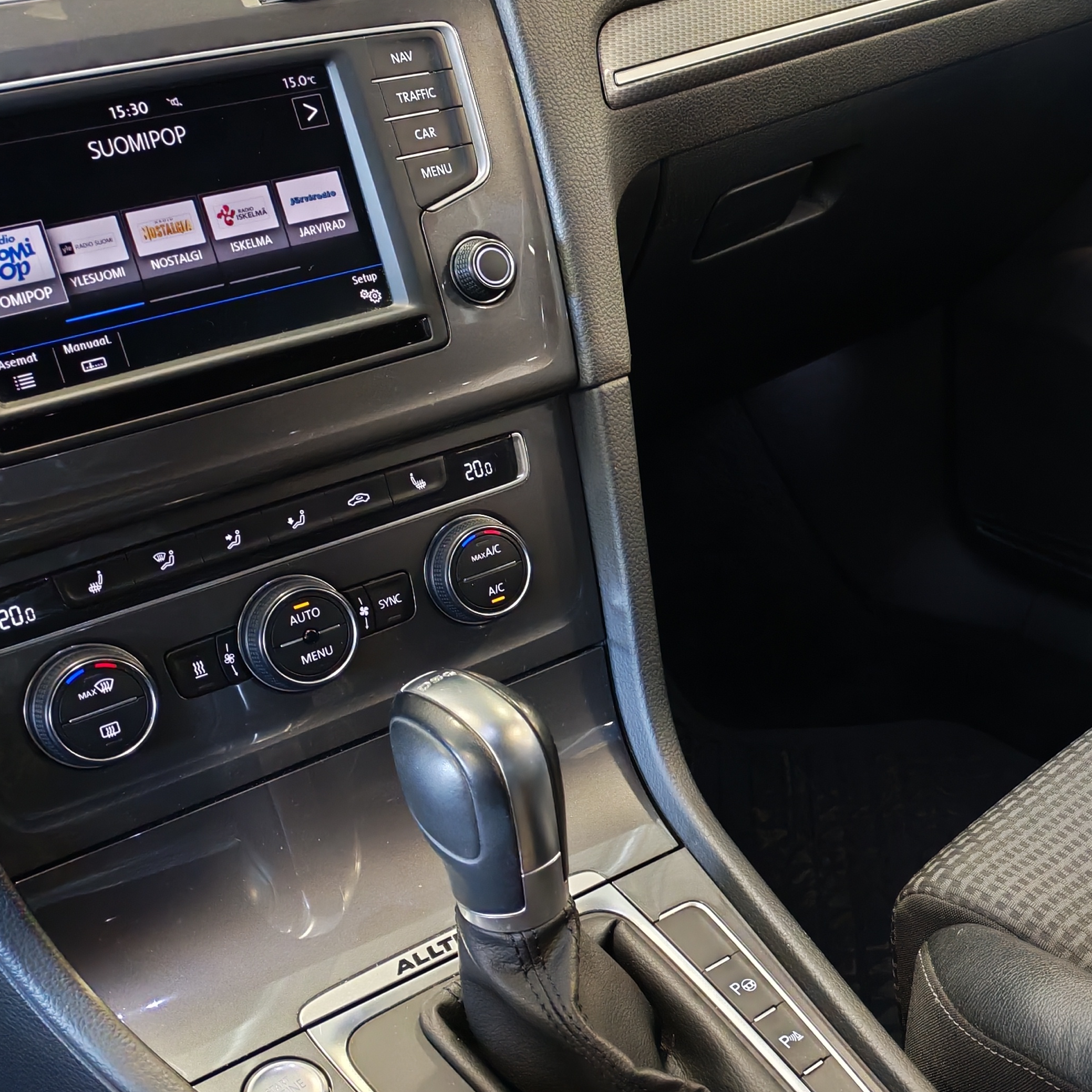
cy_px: 574
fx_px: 1927
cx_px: 885
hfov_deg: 30.8
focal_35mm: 54
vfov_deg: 31.6
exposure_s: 1/50
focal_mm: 6.12
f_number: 1.9
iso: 1000
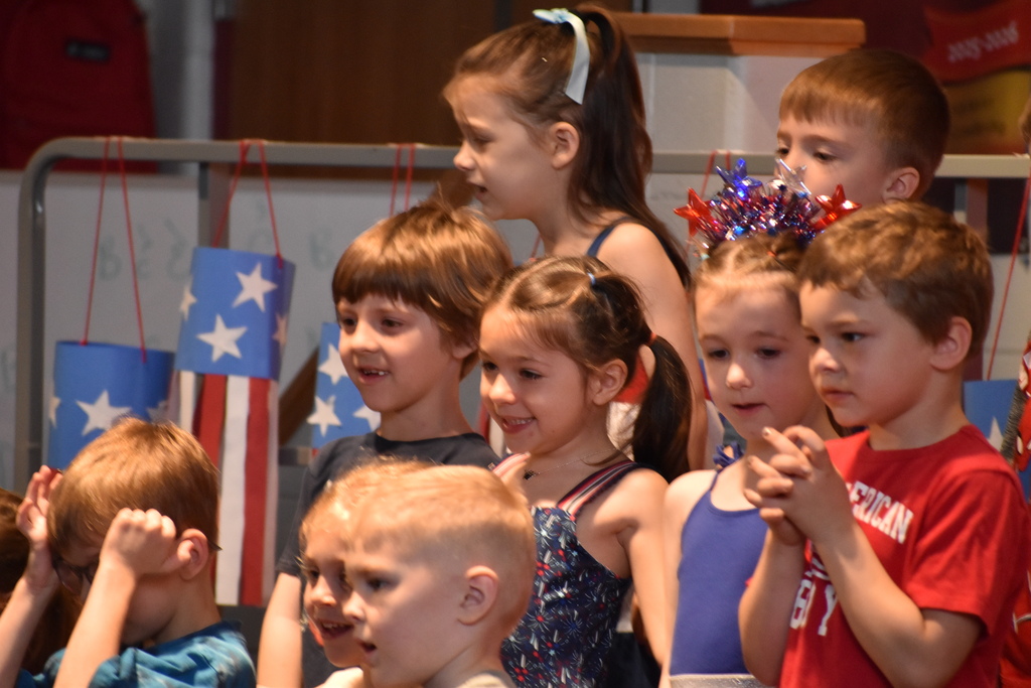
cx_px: 516
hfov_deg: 4.6
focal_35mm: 450
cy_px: 344
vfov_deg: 3.1
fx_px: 12888
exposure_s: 1/125
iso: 1600
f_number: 6.3
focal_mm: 300
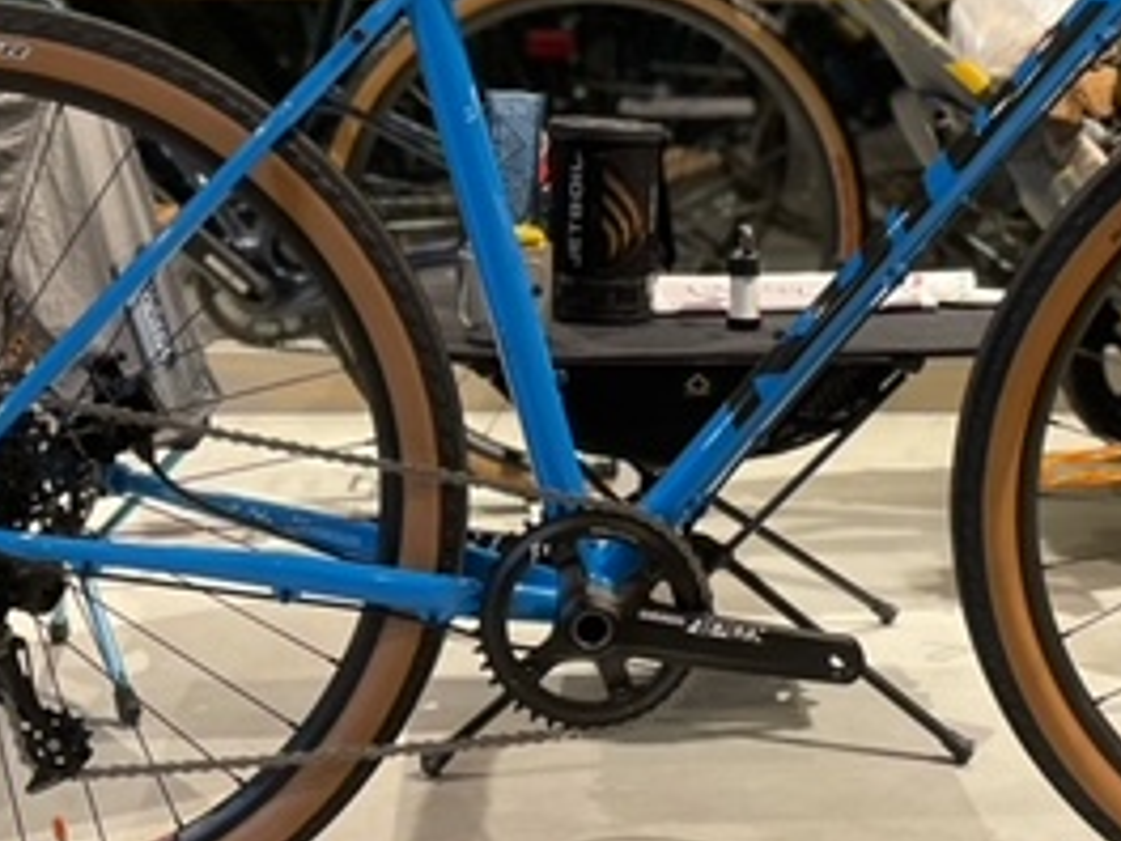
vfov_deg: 23.1
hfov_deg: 30.6
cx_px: 684
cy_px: 234
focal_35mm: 63
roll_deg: -0.2
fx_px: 2040
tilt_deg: -7.9
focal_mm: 4.2
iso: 500
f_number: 1.6
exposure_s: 1/60
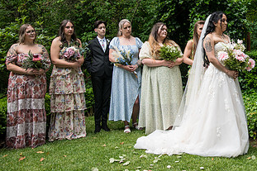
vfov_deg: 24.0
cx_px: 225
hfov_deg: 34.0
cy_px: 49
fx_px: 400
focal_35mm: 56
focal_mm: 30
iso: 320
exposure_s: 1/400
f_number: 3.5
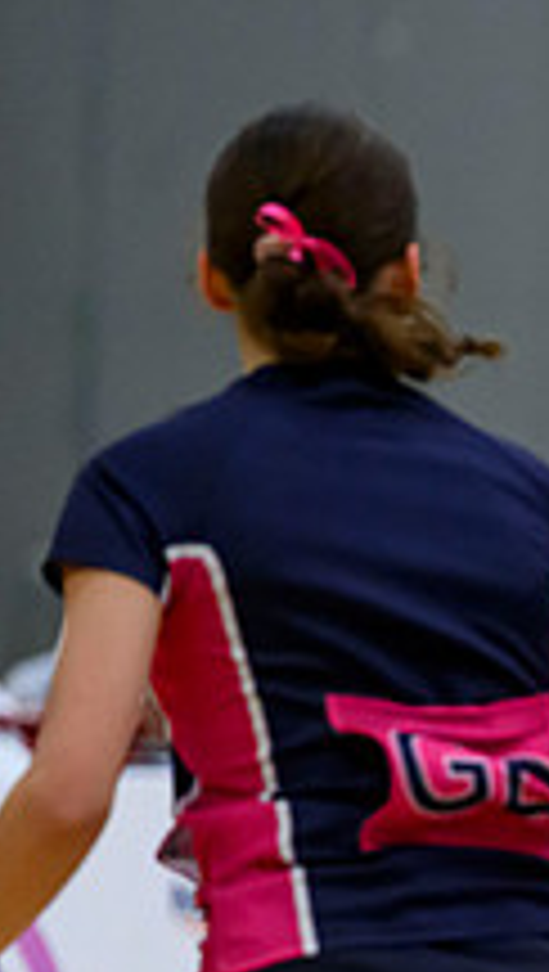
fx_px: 15247
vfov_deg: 3.7
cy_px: 686
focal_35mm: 591
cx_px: 1185
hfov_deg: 2.1
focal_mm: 200
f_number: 3.5
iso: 6400
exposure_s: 1/1000
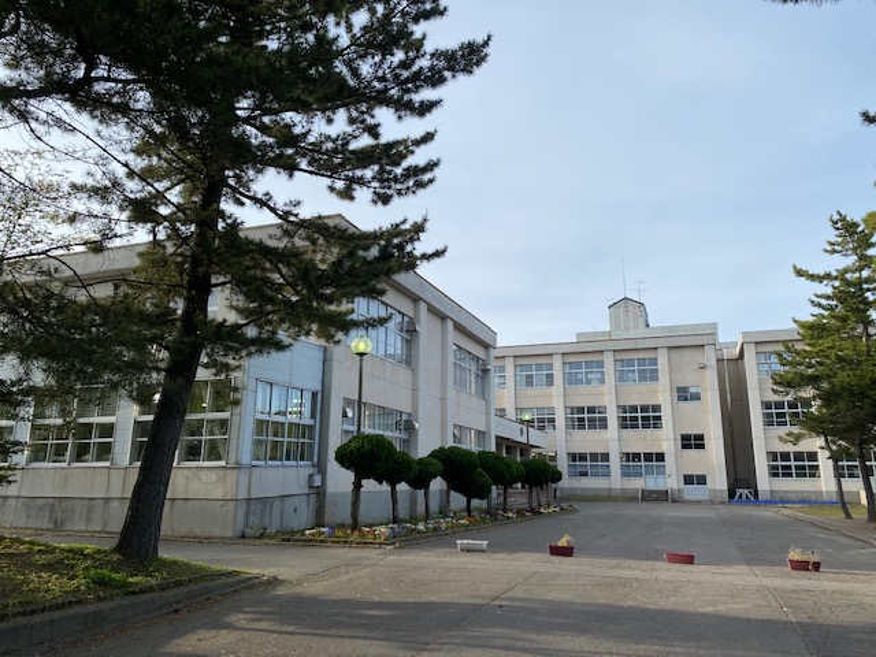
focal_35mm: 26
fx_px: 658
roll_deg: +0.0
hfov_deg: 67.3
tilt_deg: +12.6
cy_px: 328
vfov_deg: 53.1
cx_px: 438
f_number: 1.8
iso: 32
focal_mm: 4.25
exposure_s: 1/1701
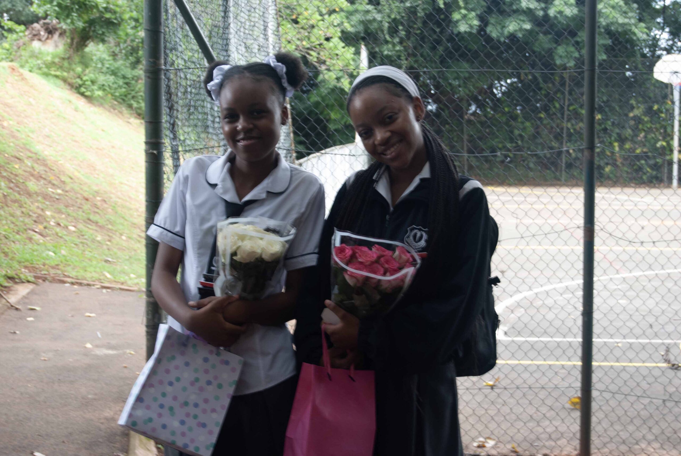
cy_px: 228
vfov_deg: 16.6
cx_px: 340
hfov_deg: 24.6
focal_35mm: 82
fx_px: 1563
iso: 200
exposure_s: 1/50
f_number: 5.6
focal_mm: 55
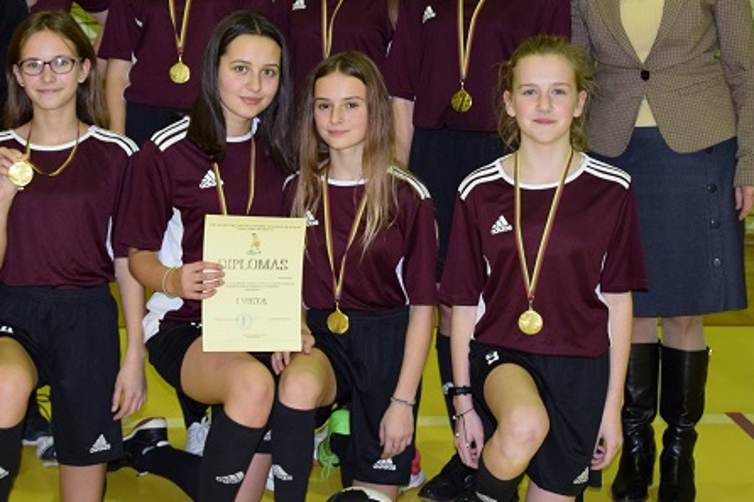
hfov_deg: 28.7
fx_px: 1465
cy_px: 200
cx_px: 254
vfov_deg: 19.4
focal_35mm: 70
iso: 800
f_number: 4.5
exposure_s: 1/80
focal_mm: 26
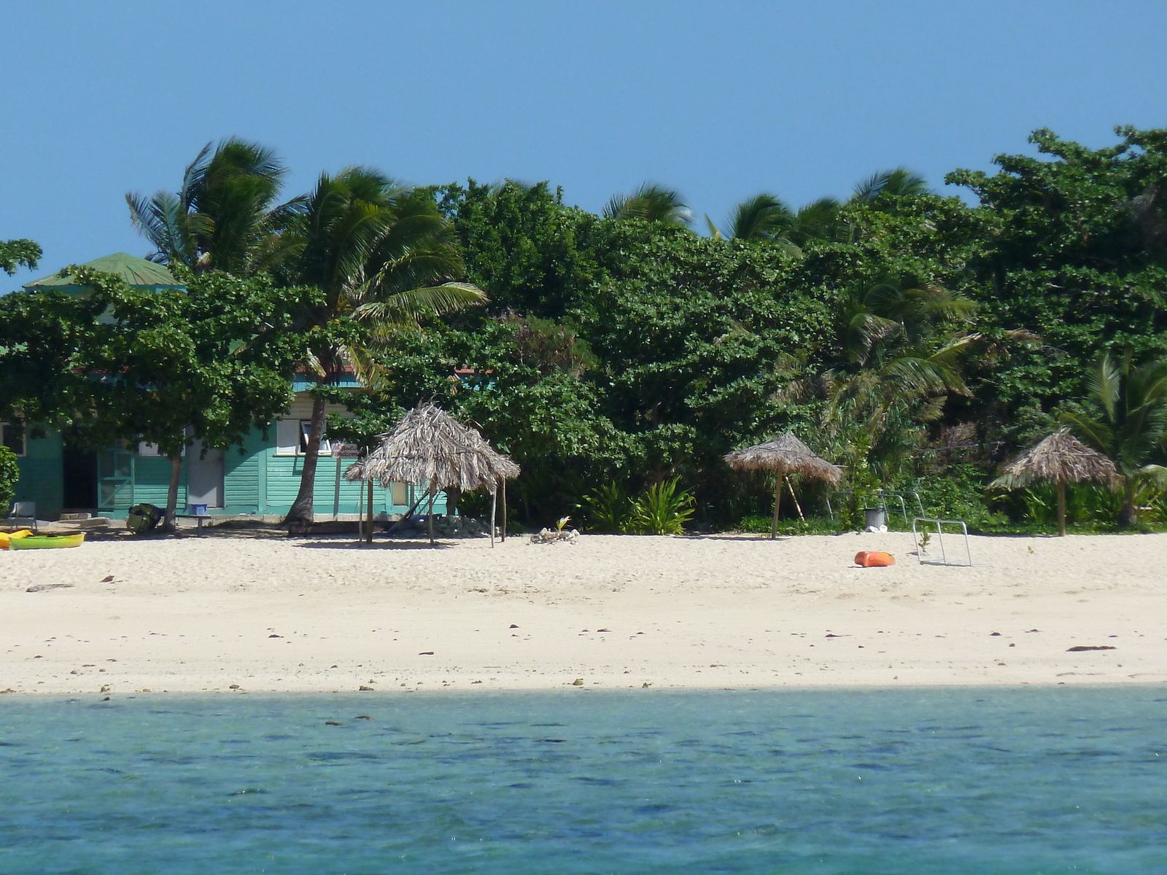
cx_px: 584
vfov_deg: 3.7
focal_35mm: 399
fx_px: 13451
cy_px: 438
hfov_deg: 5.0
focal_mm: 49.2
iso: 160
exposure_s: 1/1000
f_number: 5.6
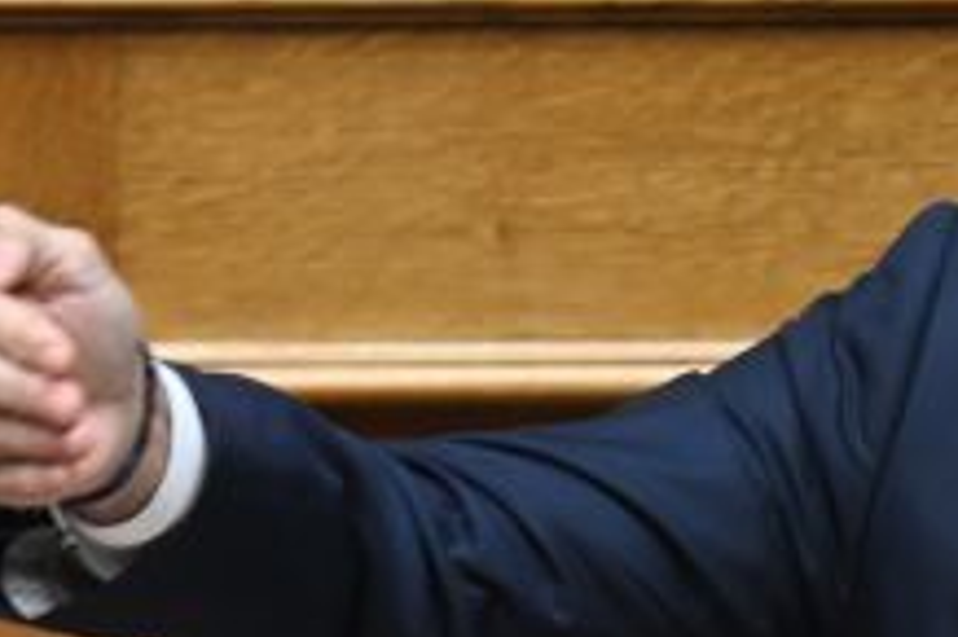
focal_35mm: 1471
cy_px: 701
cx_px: 1116
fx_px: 39114
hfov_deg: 1.4
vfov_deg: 0.9
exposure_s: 1/250
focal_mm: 400
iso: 3200
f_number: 6
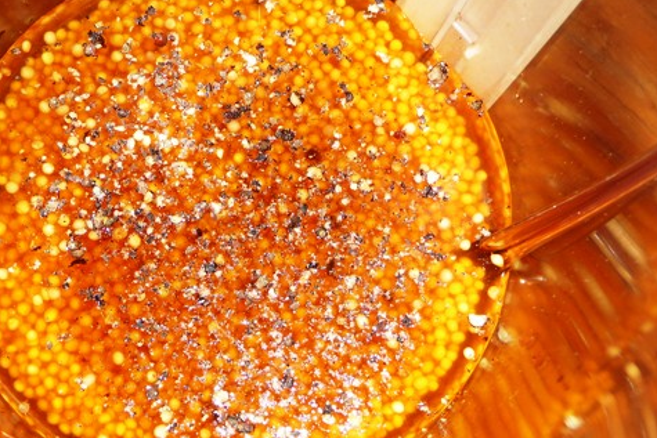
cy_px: 217
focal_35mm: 63
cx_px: 242
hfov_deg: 31.7
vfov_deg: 21.6
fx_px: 1150
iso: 100
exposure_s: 1/30
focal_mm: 7.6
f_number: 4.1
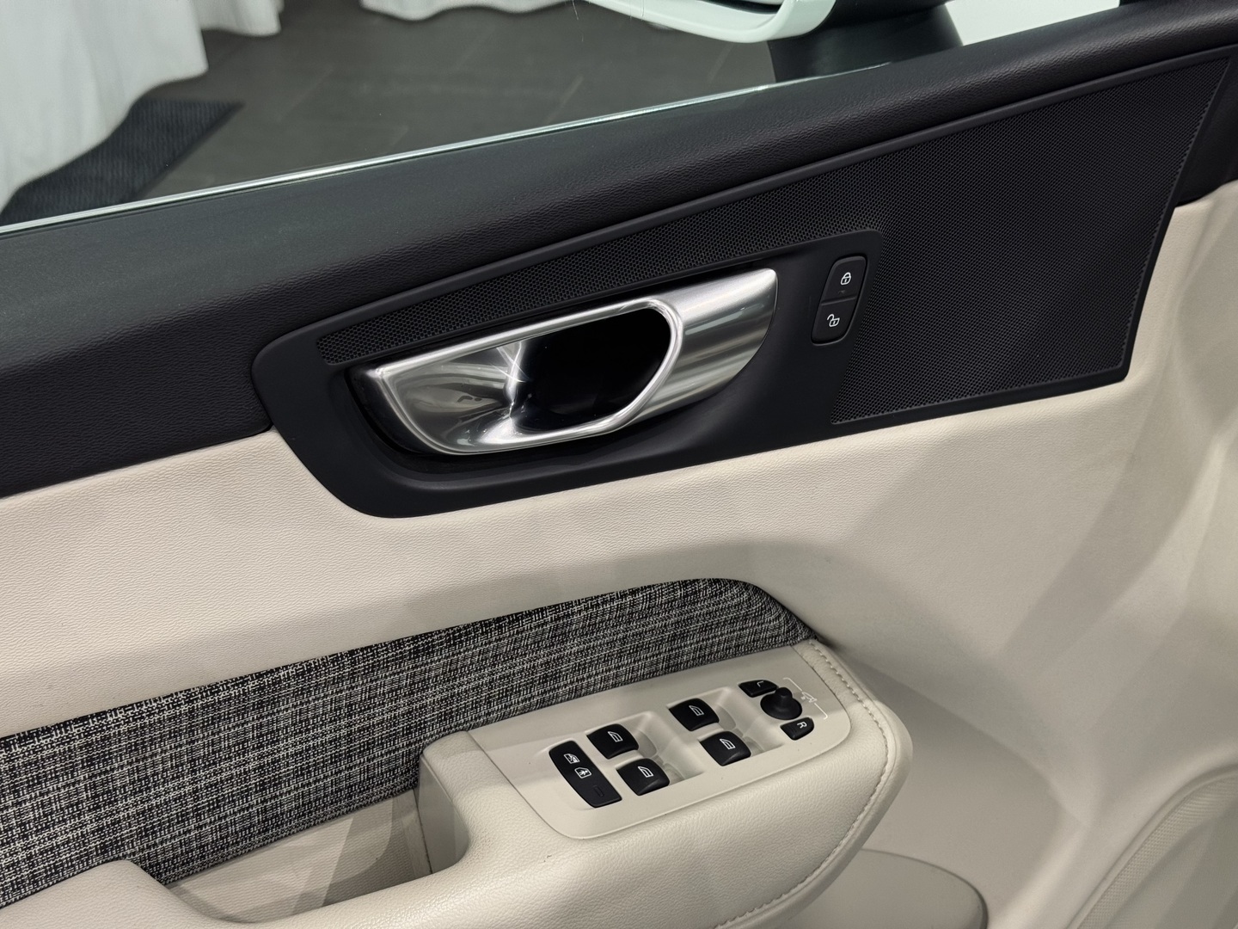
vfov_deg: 30.3
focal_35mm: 48
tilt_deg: -32.6
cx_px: 619
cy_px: 464
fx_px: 1717
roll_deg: +5.6
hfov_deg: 39.7
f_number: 1.78
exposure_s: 1/50
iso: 50
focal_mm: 6.76
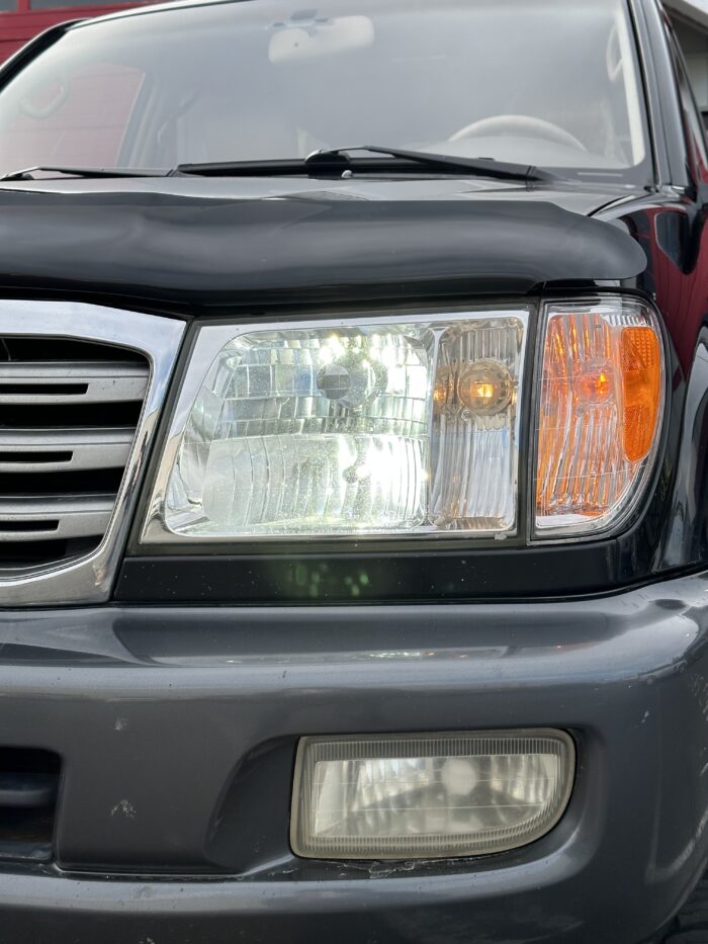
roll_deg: +1.2
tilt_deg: -2.2
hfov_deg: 30.3
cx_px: 354
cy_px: 472
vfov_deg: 39.7
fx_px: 1309
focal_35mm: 48
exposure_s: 1/1095
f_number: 1.78
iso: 64
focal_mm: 6.86
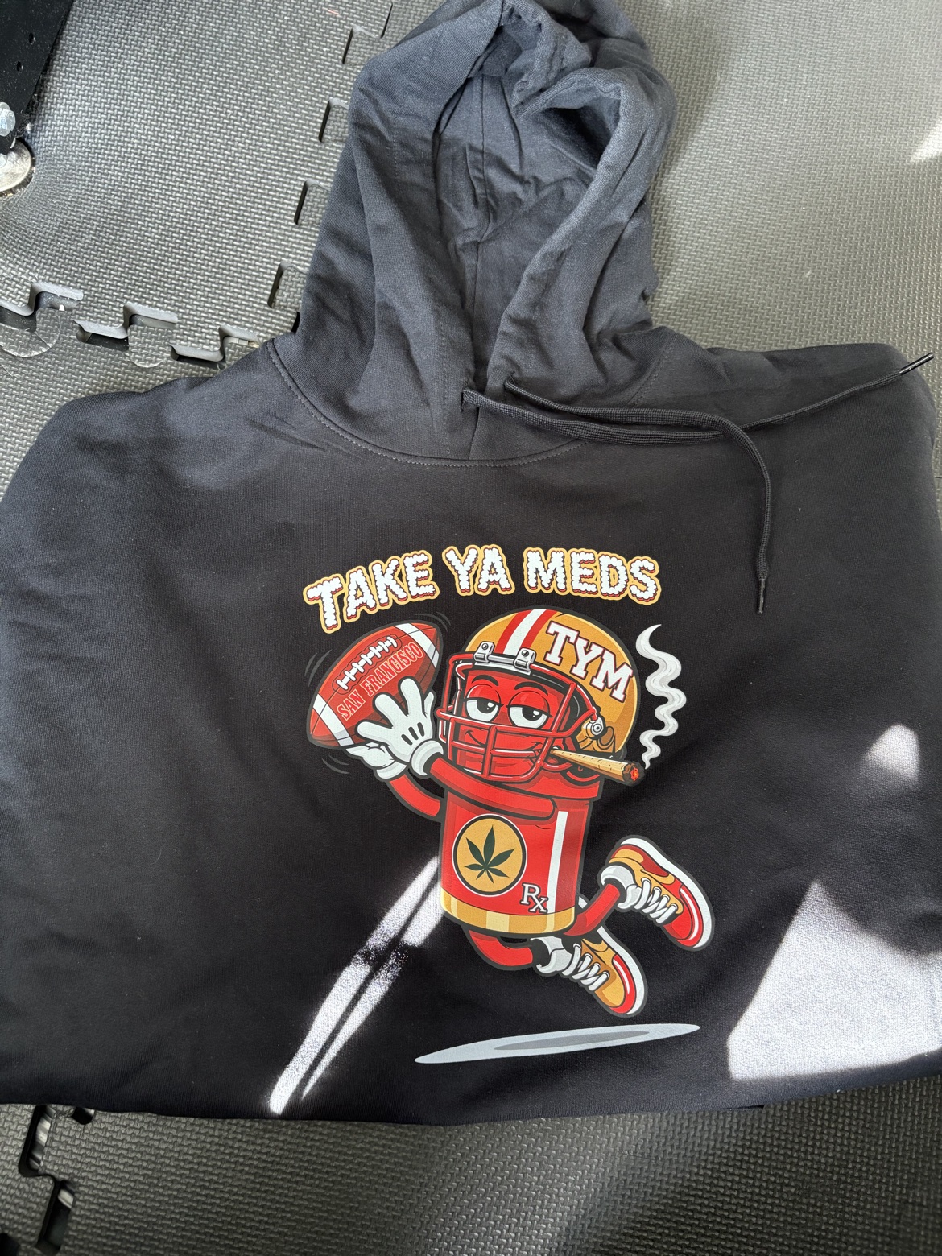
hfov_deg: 53.1
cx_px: 471
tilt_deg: -75.5
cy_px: 628
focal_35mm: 26
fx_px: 943
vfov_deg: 67.3
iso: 320
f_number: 1.6
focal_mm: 5.96
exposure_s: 1/60
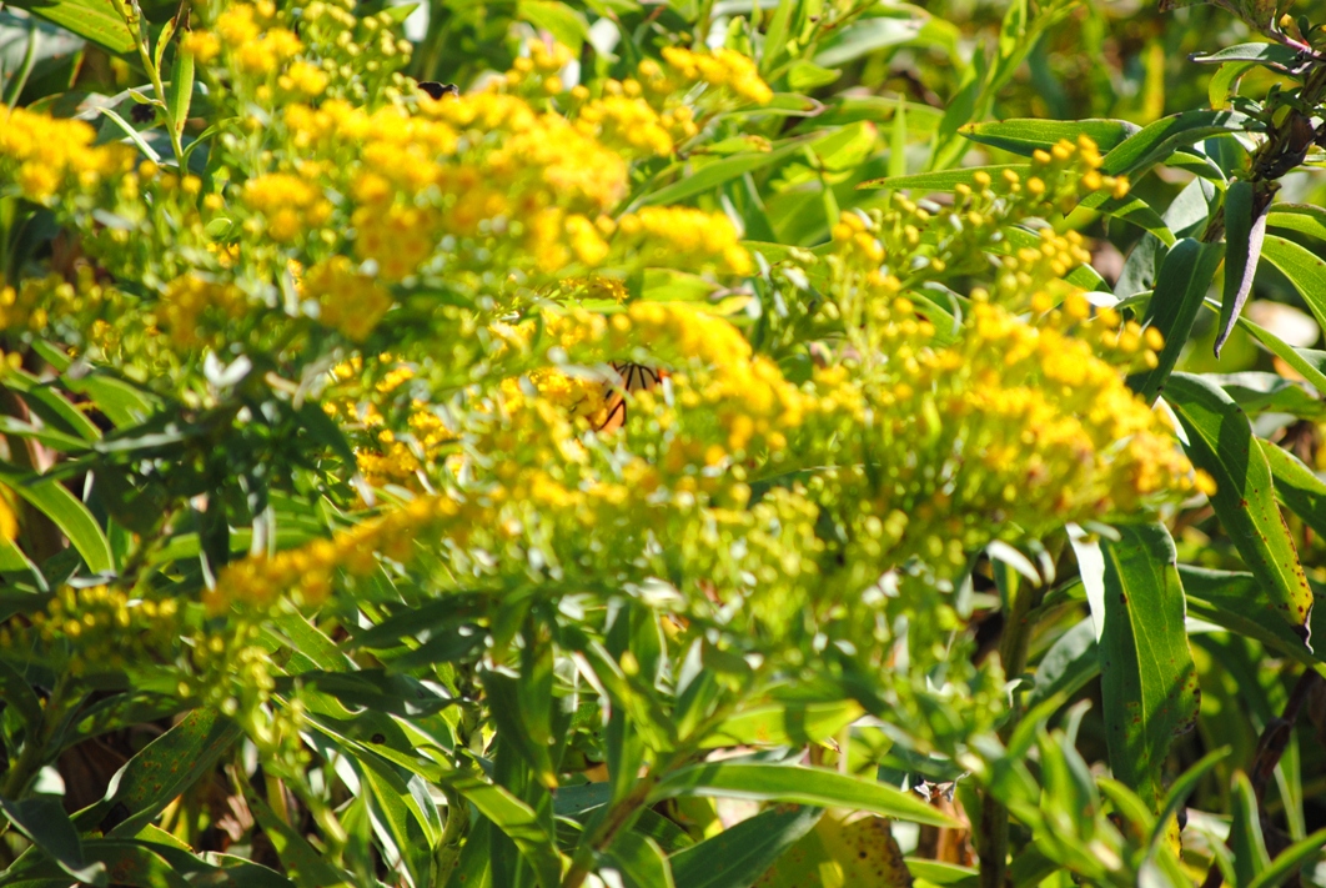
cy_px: 444
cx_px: 663
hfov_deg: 6.9
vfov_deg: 4.6
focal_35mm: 300
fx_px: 11064
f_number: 5.6
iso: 200
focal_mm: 200
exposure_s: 1/320
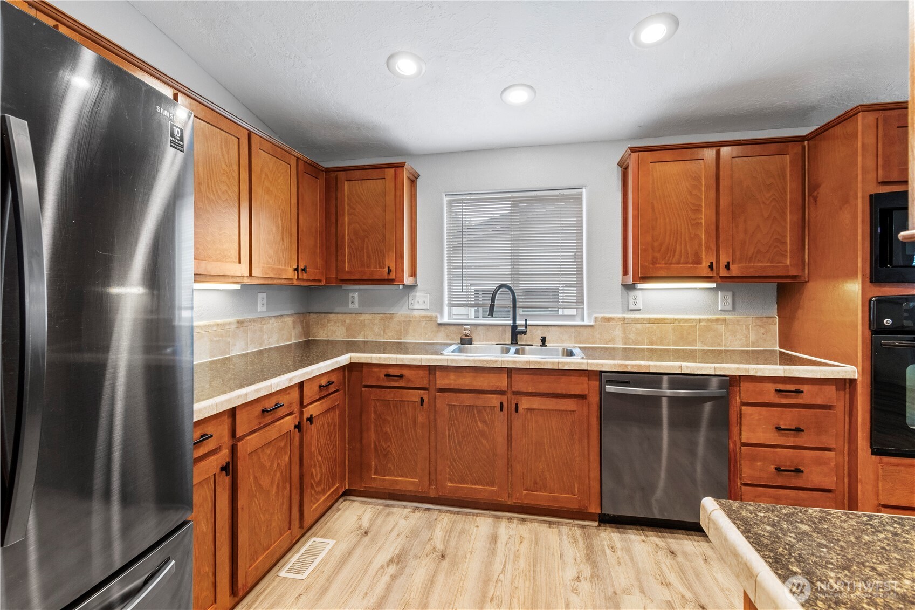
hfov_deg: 100.4
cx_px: 458
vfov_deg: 77.3
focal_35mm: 15
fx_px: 381
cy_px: 305
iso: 200
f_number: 9
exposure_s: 1/2
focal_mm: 10
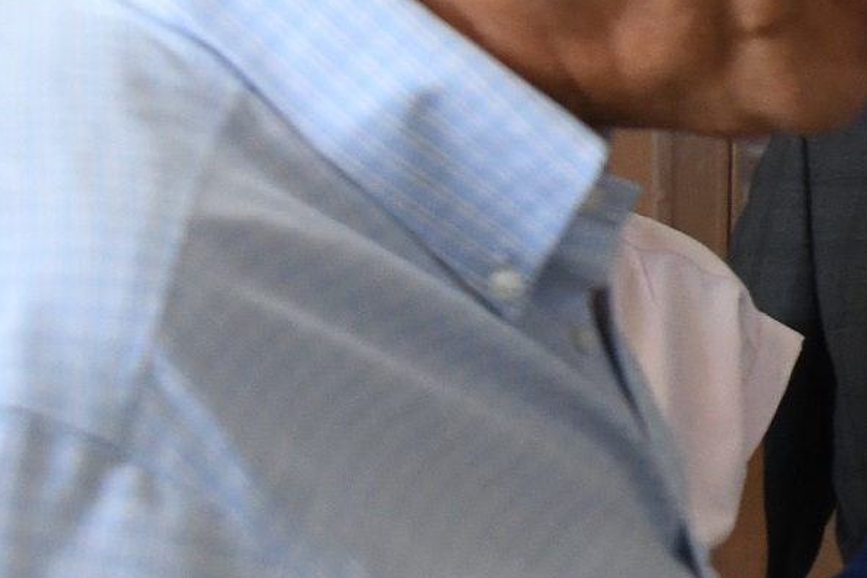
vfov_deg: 8.2
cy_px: 382
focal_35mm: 168
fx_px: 4045
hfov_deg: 10.7
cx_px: 1993
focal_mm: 24
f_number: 4
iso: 1250
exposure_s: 1/500
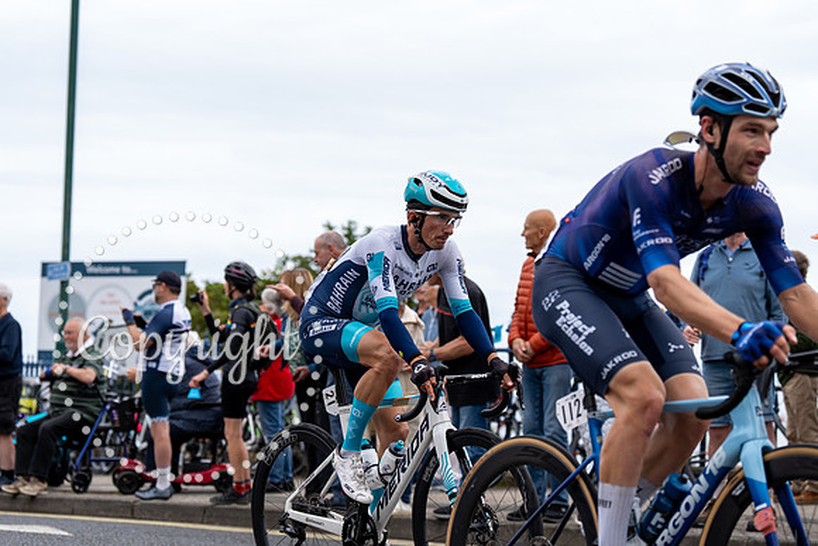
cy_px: 273
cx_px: 409
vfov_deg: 17.3
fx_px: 1795
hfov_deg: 25.7
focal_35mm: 79
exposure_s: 1/1000
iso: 320
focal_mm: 79
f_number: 3.5
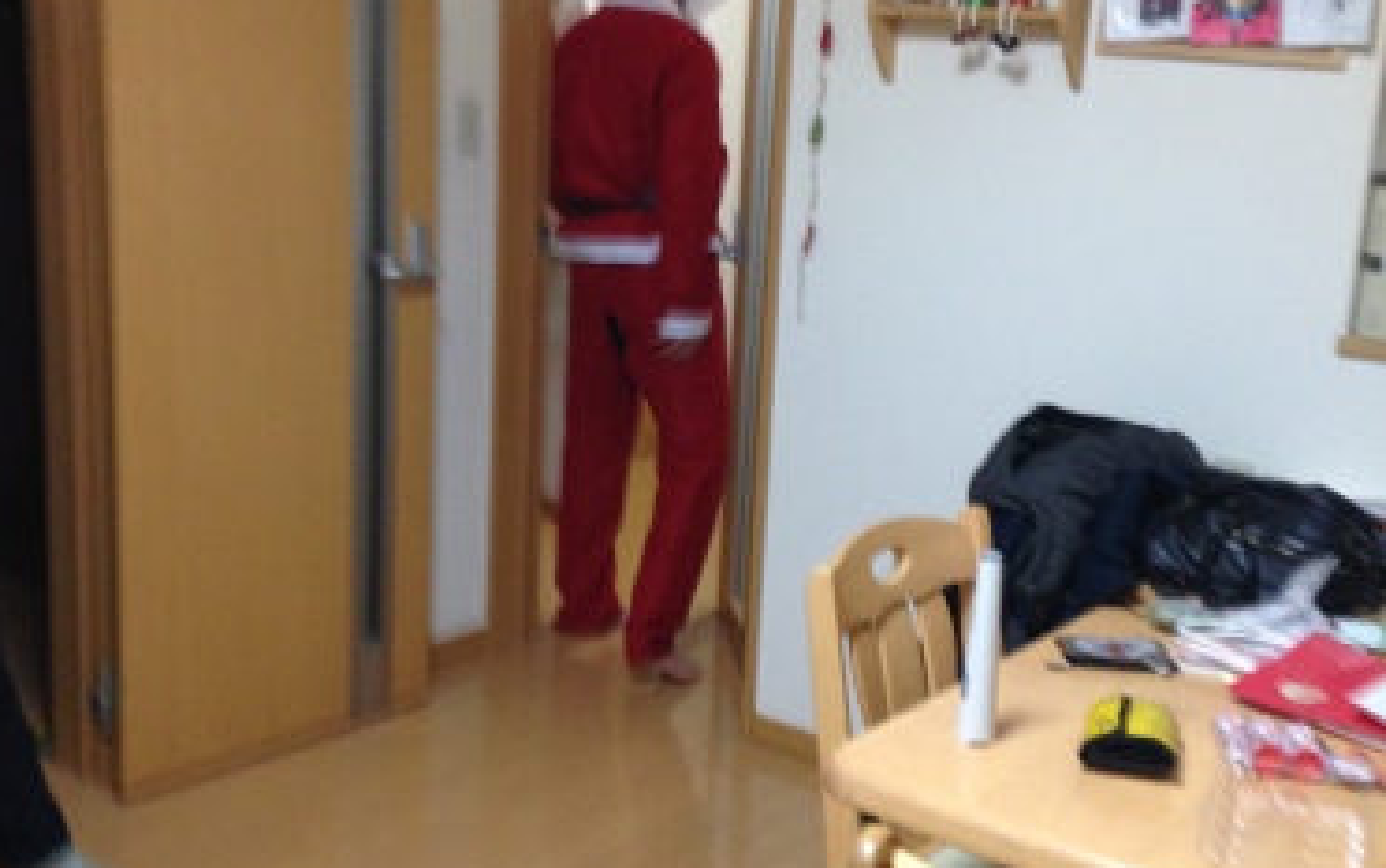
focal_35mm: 47
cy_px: 384
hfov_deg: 42.6
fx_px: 1776
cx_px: 691
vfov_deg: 27.4
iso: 200
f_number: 2.4
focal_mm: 4.12
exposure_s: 1/20
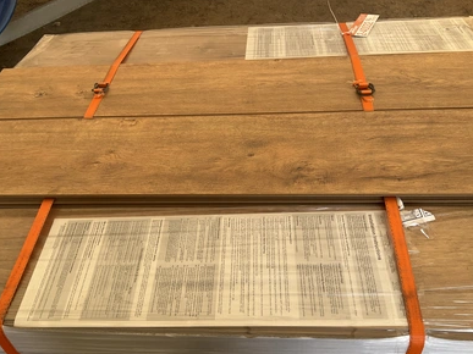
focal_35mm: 30
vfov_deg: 46.8
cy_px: 179
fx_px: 410
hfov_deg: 60.0
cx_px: 238
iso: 25
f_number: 1.8
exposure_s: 1/260
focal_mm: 3
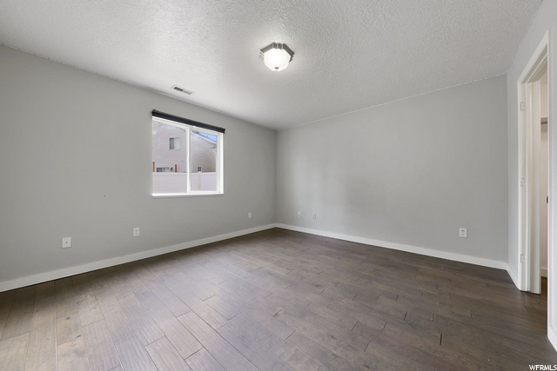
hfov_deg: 108.3
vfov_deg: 85.5
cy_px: 186
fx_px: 201
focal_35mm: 13
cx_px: 278
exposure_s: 1/5
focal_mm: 13
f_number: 8
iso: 100
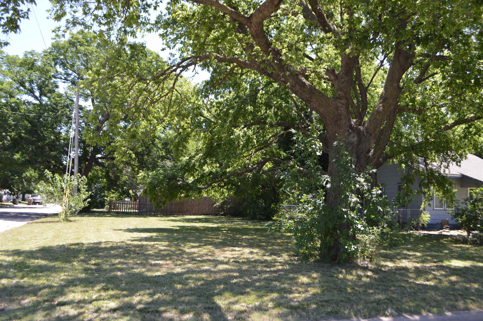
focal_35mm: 30
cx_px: 242
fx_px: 402
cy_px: 160
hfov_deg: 62.0
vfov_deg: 43.5
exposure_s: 1/125
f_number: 5.6
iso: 100
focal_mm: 20
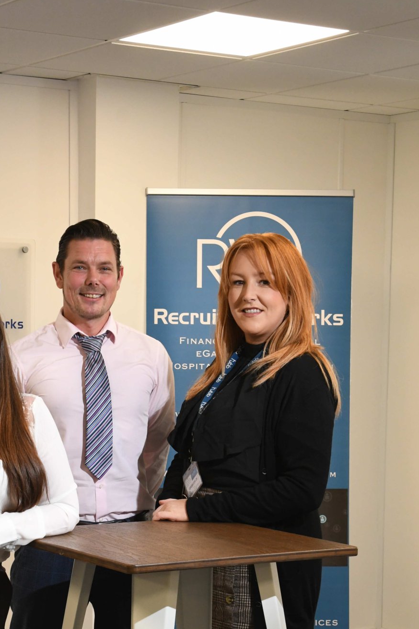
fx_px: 1554
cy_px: 478
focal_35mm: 89
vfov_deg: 22.6
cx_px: 97
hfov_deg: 15.3
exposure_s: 1/80
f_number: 6.3
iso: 1600
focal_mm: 38
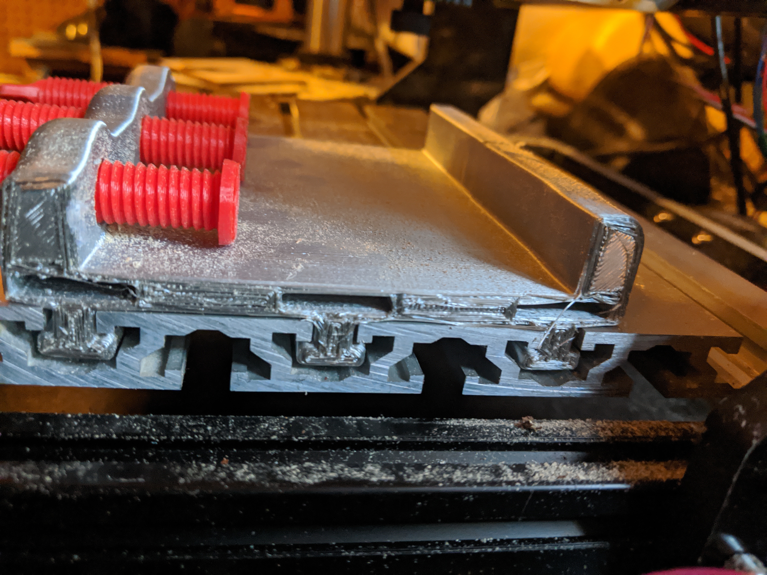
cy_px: 288
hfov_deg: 65.3
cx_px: 384
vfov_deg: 51.4
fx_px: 598
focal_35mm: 27
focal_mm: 4.44
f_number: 1.8
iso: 665
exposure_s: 1/30
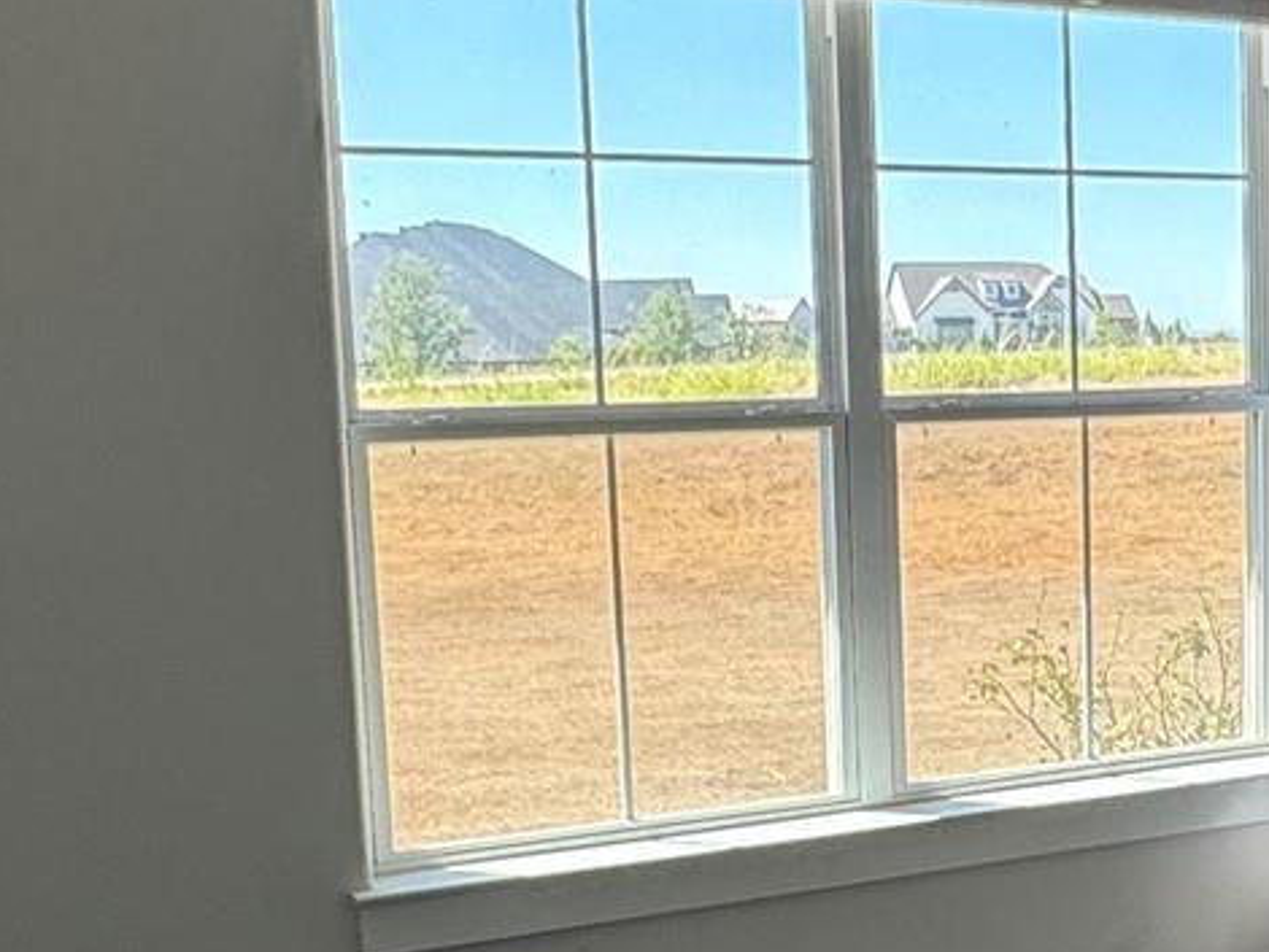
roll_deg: +0.2
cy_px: 639
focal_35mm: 61
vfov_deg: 23.9
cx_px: 1242
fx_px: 2237
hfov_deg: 29.7
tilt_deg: -8.9
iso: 40
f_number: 2.2
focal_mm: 2.22
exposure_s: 1/137
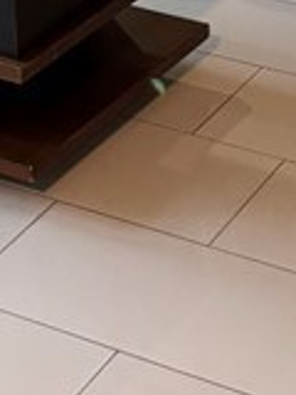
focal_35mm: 154
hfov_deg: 9.6
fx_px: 1756
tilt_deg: -14.3
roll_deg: +2.6
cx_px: 0
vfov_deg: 11.8
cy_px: -316
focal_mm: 6.76
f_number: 1.78
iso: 500
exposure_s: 1/60
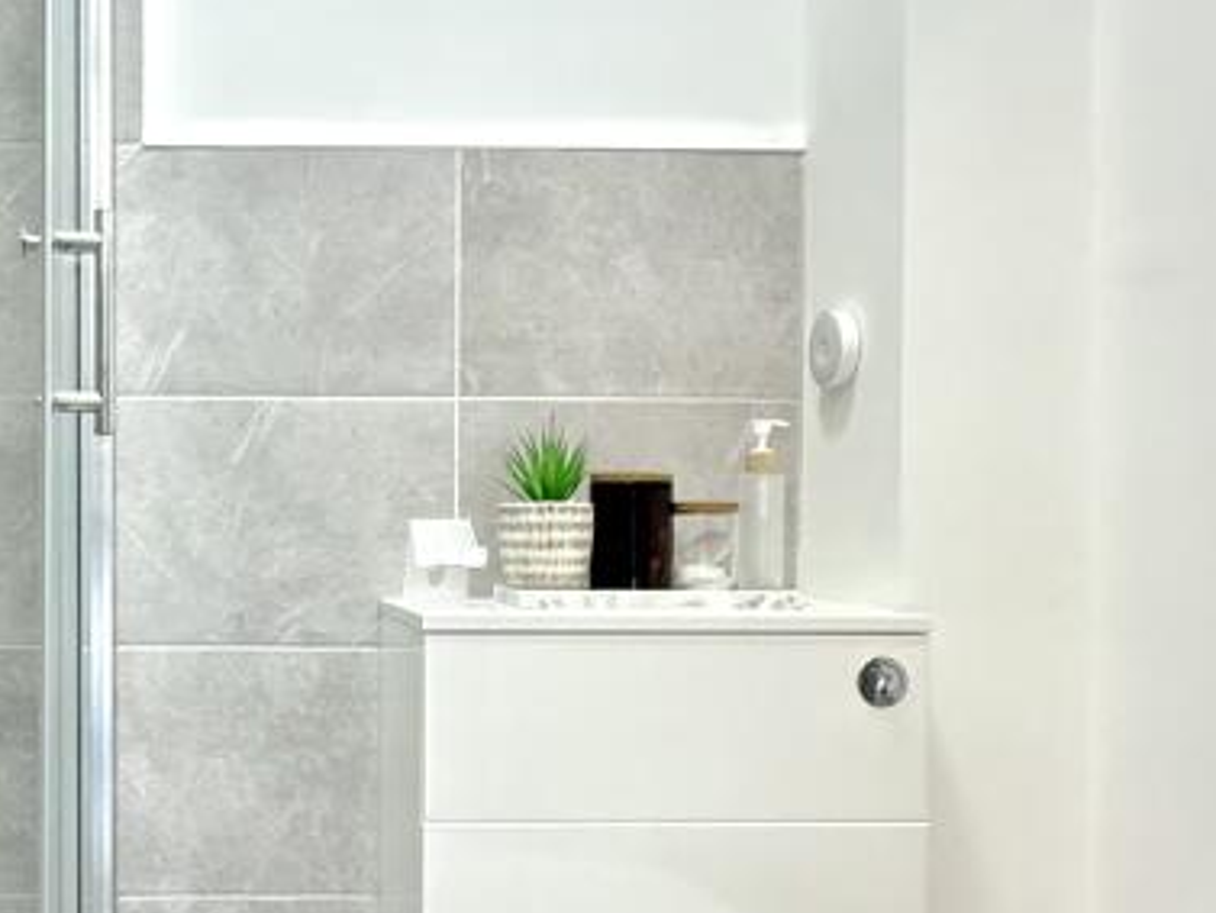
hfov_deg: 45.7
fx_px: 1335
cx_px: 197
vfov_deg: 37.6
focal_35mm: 38
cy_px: 552
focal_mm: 2.22
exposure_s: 1/50
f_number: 2.2
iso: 800
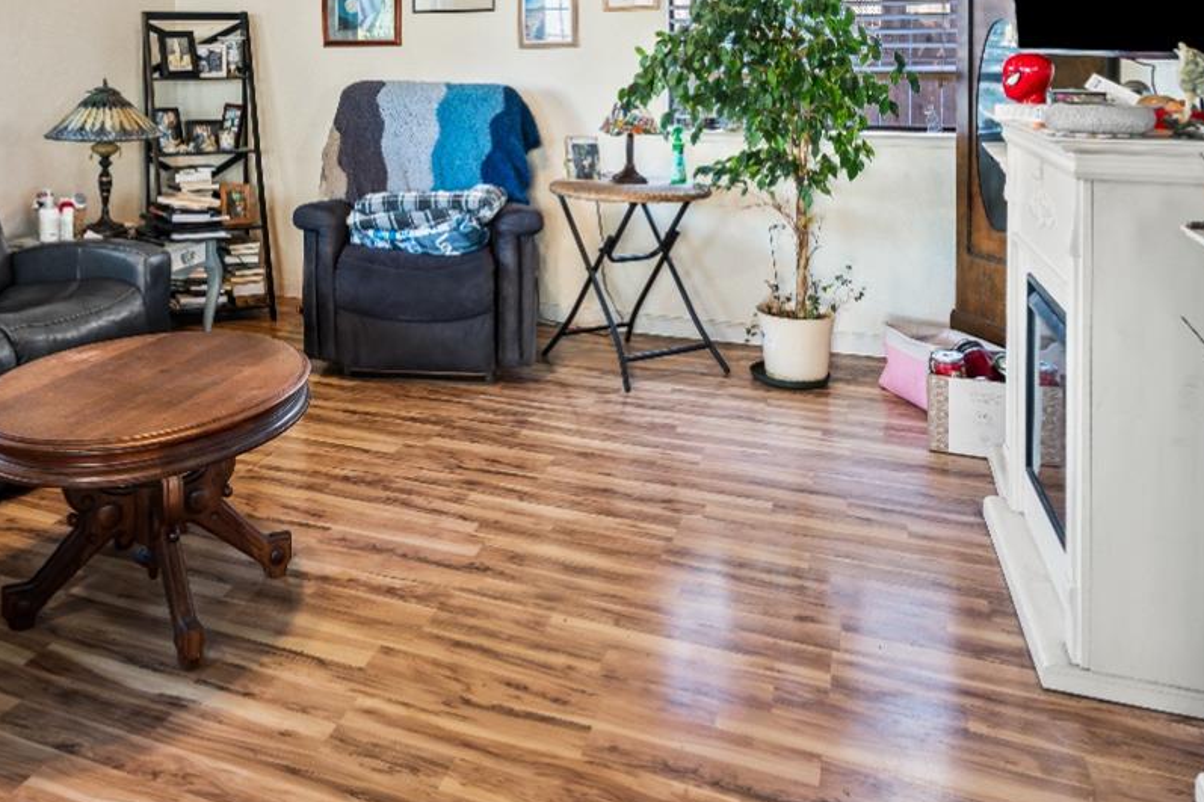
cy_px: 187
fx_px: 1070
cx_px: 305
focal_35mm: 32
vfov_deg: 39.8
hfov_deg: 56.0
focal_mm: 17
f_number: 8
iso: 100
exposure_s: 2
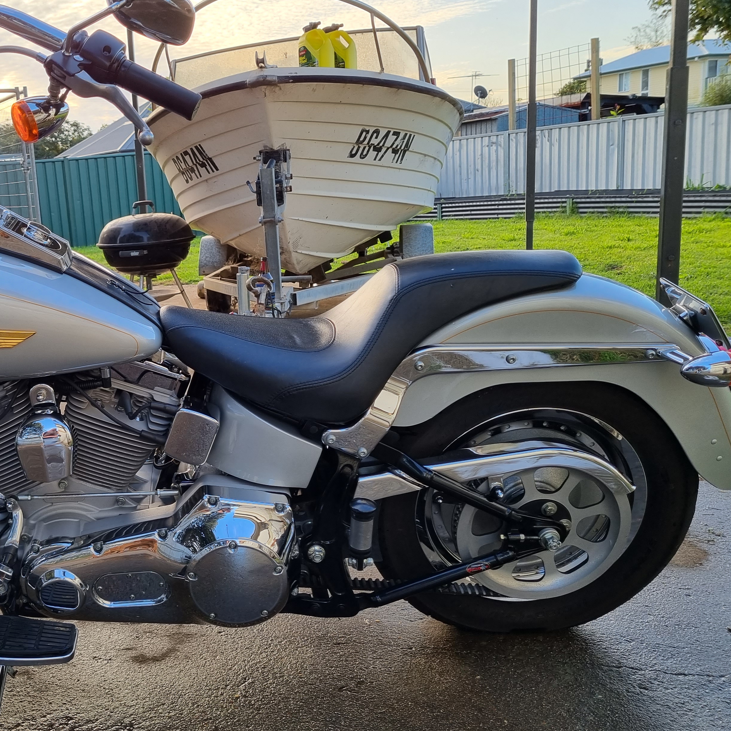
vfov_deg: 43.9
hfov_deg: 42.0
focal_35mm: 38
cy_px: 379
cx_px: 153
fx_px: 908
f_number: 1.8
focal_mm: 5.4
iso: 50
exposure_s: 1/226
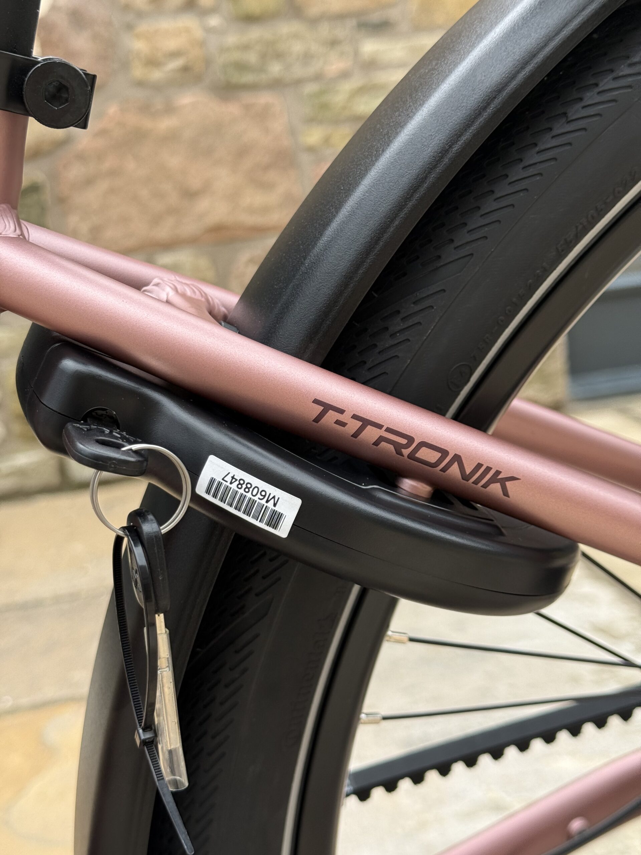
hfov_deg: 30.3
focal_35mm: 48
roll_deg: +6.4
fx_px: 1185
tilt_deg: -12.4
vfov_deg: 39.7
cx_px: 320
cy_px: 428
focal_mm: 6.76
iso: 80
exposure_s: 1/951
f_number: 1.78
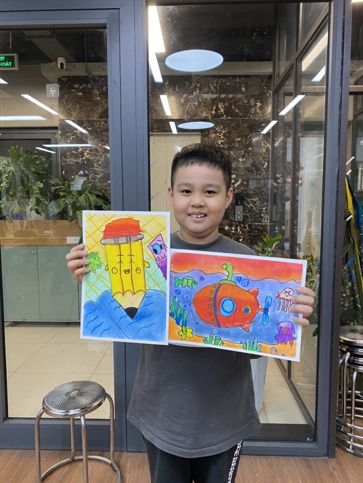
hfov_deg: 53.1
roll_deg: -0.2
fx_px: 364
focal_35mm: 26
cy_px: 242
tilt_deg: -4.1
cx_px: 182
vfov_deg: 67.3
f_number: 1.8
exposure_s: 1/50
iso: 80
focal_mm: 4.25
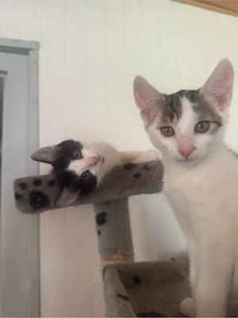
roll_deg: +3.4
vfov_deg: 71.6
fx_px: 220
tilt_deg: +9.4
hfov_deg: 56.8
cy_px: 159
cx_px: 119
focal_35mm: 24
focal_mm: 6.76
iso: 250
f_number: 1.78
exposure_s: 1/60
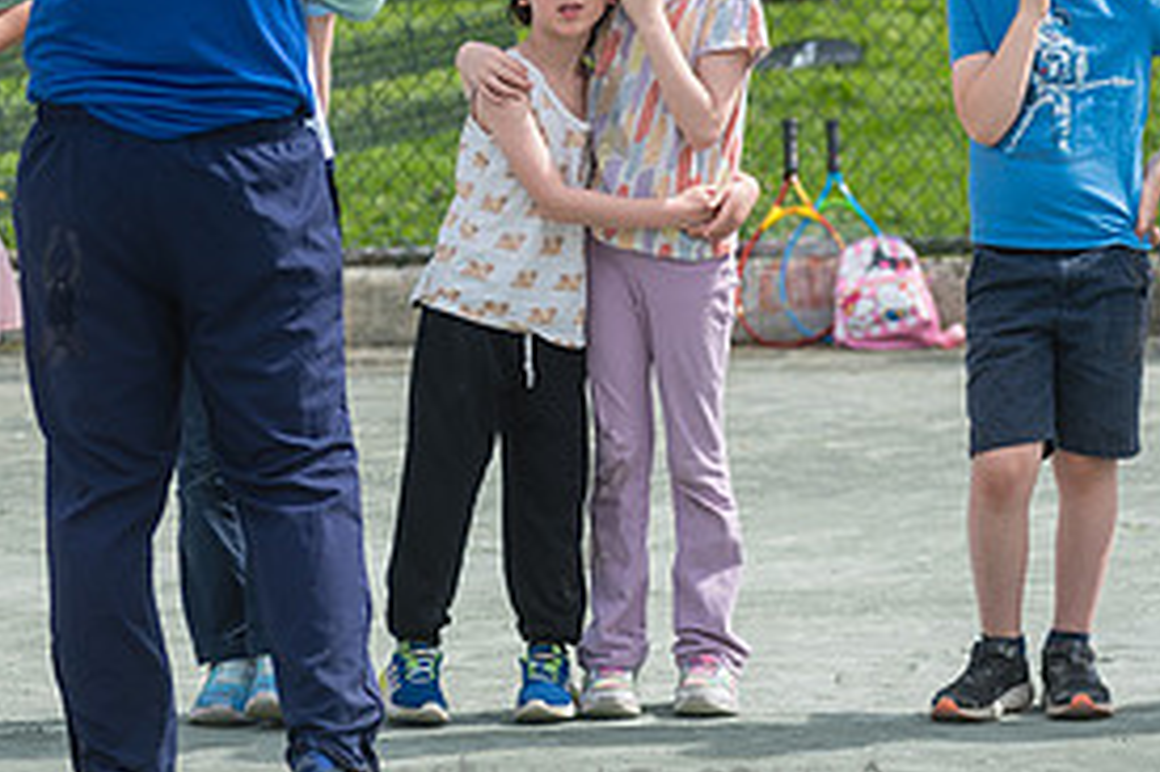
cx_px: 603
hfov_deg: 8.1
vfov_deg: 5.4
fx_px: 8147
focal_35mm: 253
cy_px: 86
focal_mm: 120
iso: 100
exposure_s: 1/800
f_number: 4
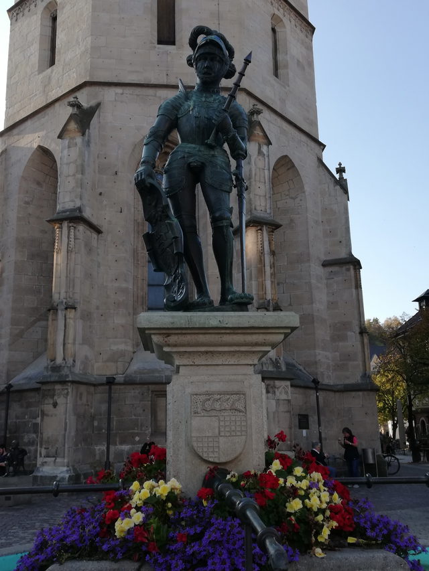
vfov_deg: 50.1
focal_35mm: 37
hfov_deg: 38.7
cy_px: 286
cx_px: 214
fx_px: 611
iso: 50
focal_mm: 3.81
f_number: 2.2
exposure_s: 1/408
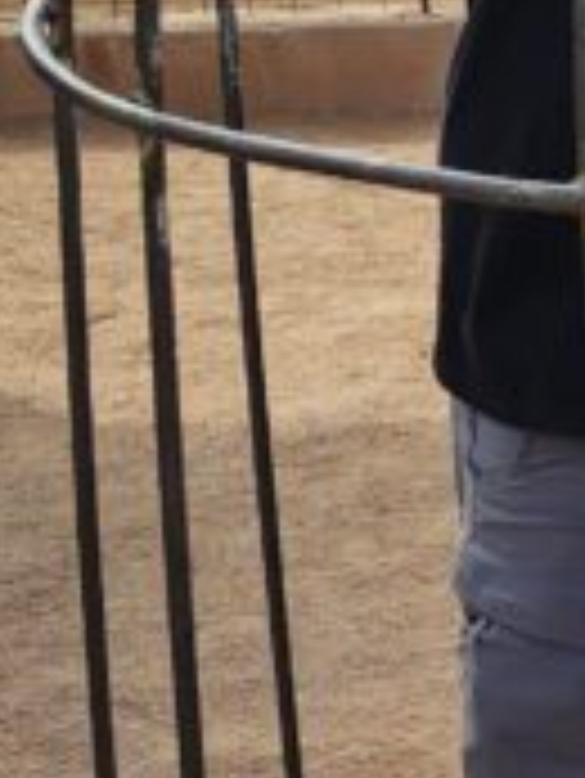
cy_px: 238
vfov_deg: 13.9
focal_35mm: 142
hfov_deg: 9.8
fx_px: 3196
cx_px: 1130
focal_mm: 5
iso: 50
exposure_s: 1/1695
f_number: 1.8
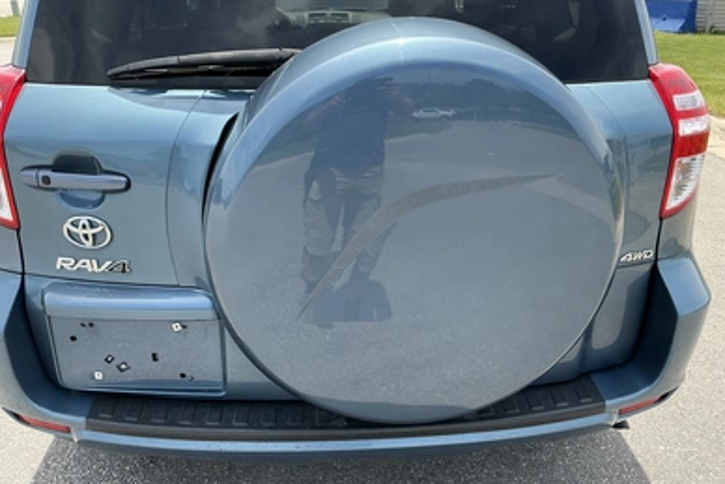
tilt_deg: -21.6
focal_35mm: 30
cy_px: 250
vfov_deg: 43.6
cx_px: 359
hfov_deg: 61.9
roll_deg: +0.1
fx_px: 604
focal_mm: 3
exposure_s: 1/495
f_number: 1.8
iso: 25
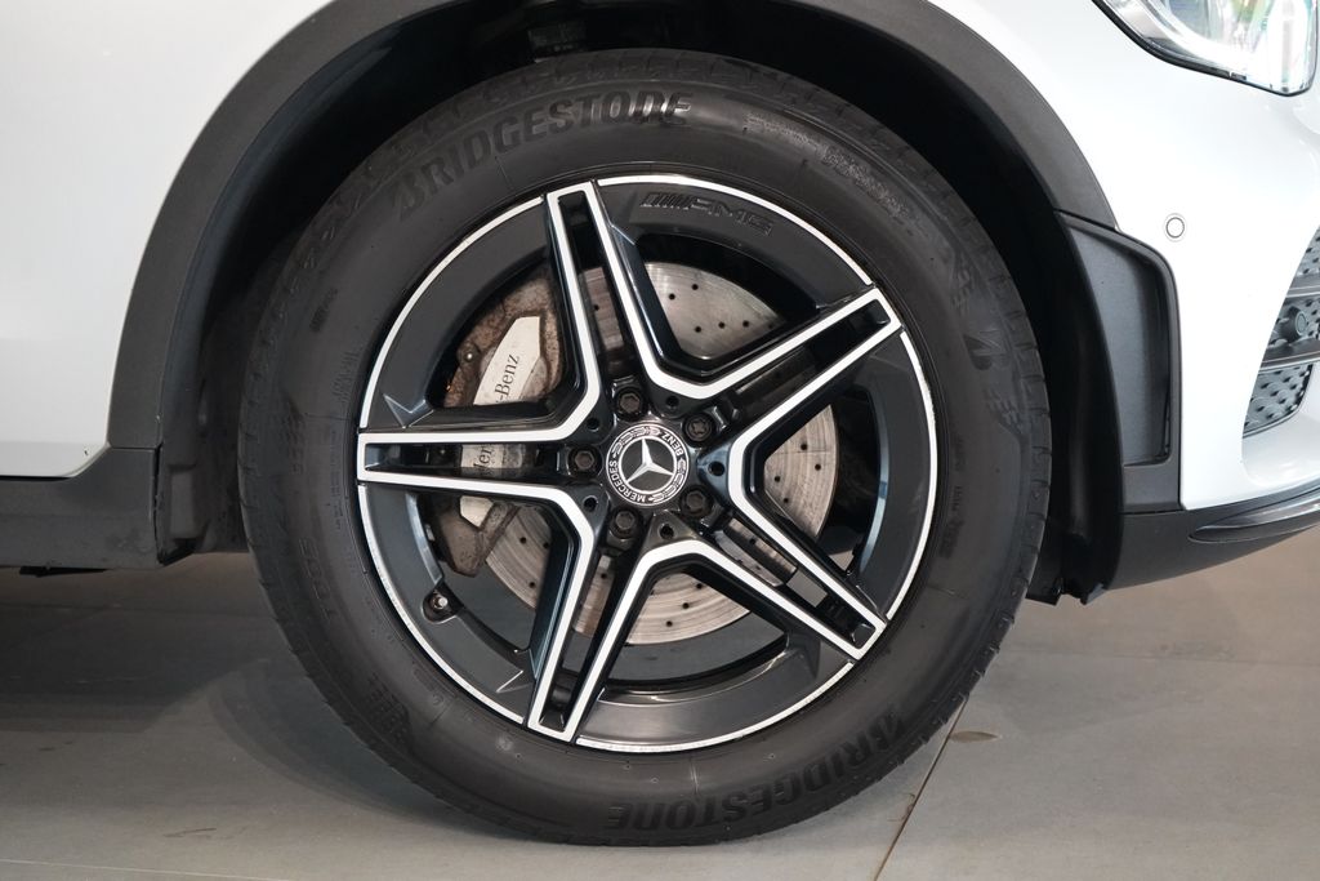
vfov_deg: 19.5
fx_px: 2567
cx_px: 660
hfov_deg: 28.8
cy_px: 440
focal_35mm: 70
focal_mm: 70
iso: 10000
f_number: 5.6
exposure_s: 1/160
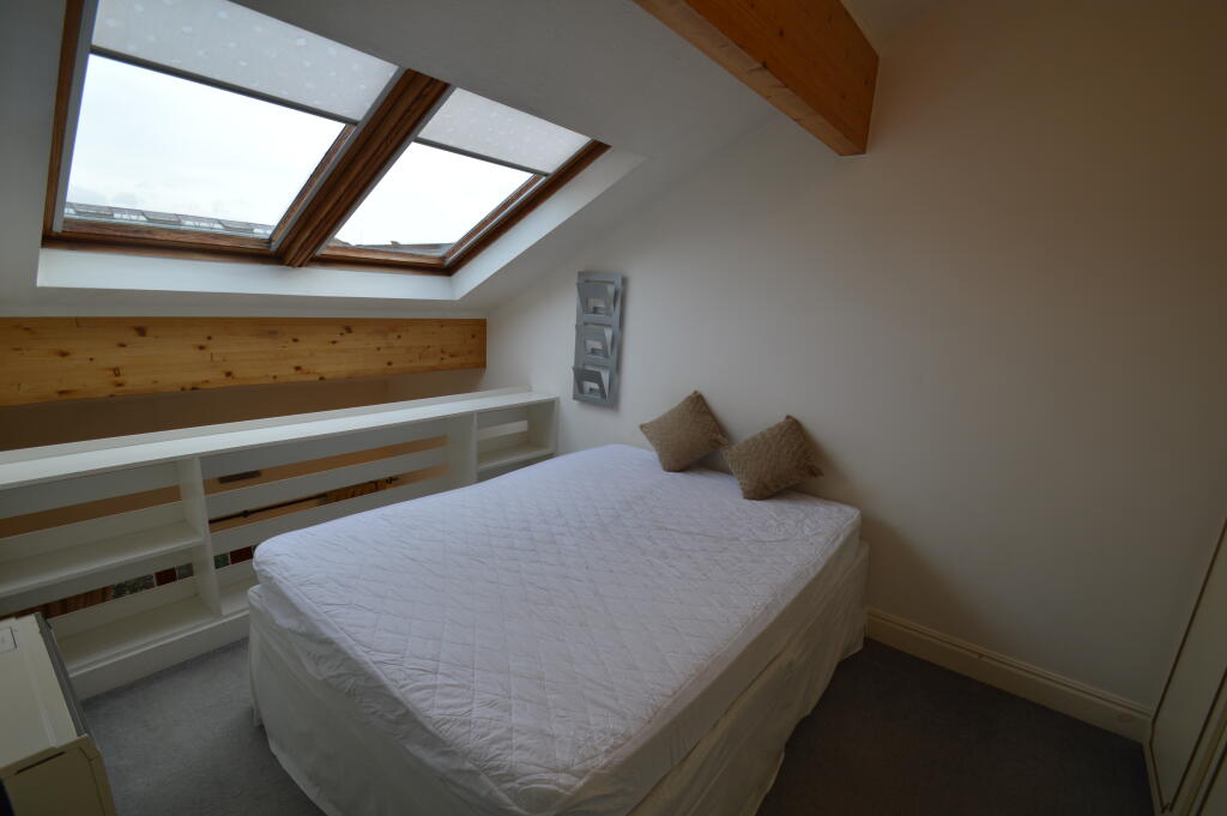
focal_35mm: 15
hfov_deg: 100.4
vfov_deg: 77.2
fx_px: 511
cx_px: 614
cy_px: 408
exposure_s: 1/80
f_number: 5.6
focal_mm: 10
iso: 100
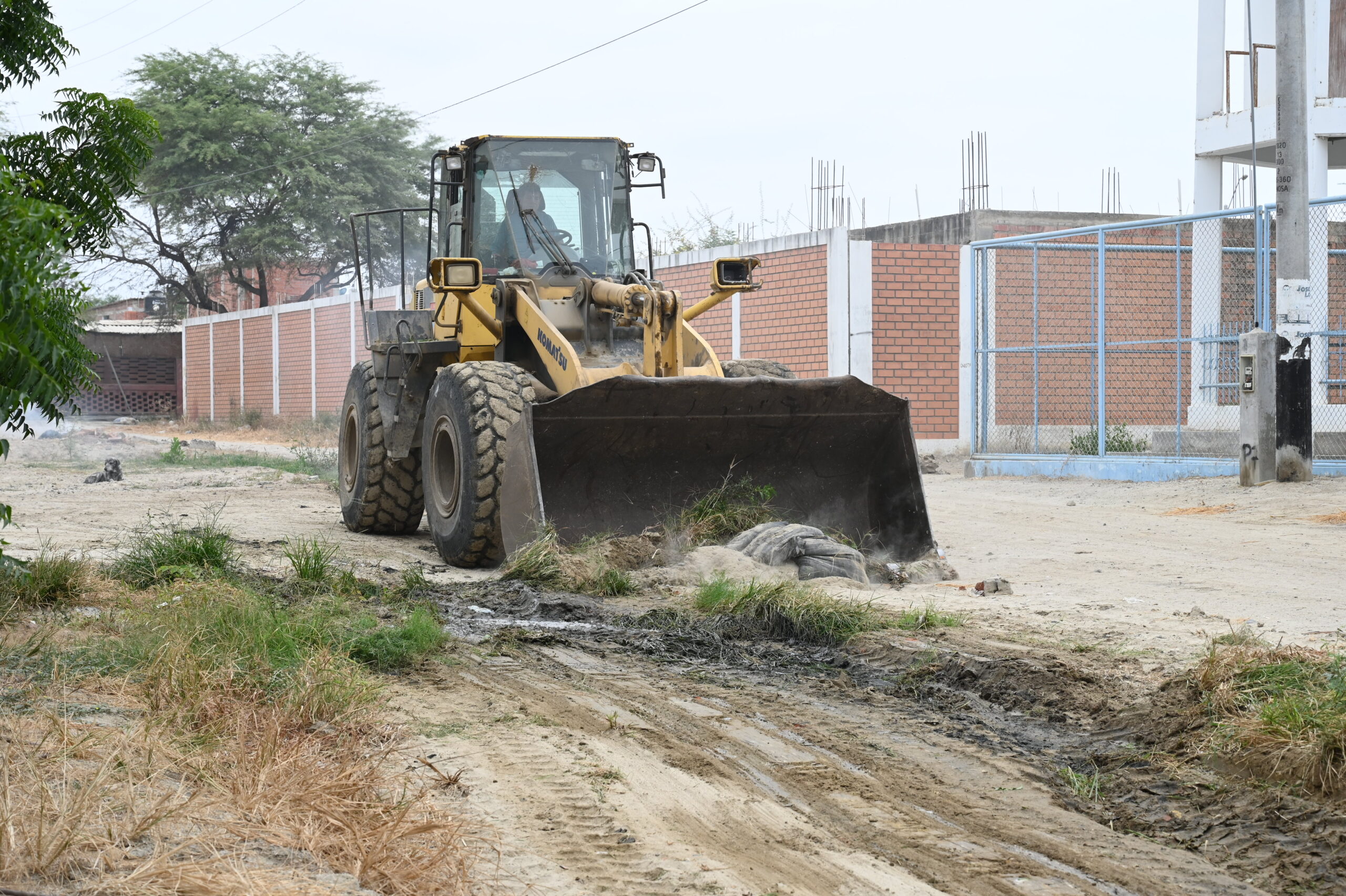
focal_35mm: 70
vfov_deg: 19.4
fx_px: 2616
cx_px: 673
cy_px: 448
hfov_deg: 28.9
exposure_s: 1/500
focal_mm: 70
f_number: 8
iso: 400
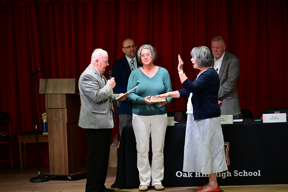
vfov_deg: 9.1
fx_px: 1200
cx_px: 144
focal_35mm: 150
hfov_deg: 13.7
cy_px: 96
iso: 1800
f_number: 2.8
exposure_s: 1/160
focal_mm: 150
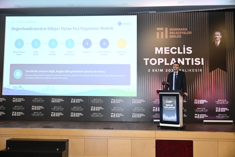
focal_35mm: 36
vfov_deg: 36.9
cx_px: 118
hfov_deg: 53.1
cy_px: 78
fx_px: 235
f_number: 2.8
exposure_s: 1/125
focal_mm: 36
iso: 2000
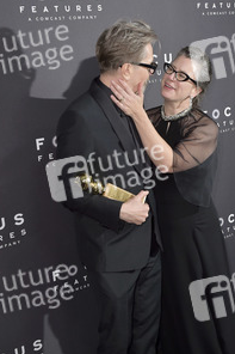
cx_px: 143
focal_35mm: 46
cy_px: 233
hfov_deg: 29.1
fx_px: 451
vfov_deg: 42.2
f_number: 6.3
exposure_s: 1/320
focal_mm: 34
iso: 500
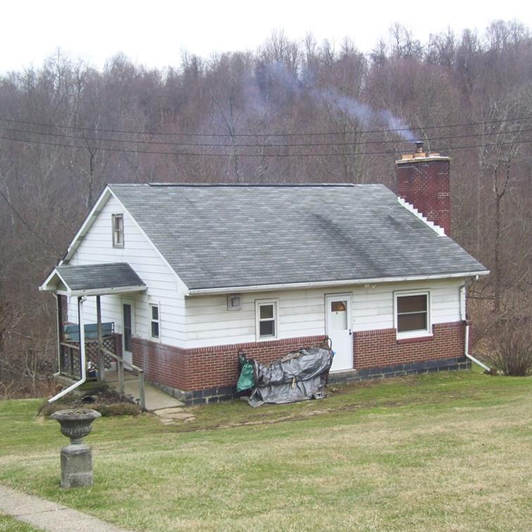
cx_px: 235
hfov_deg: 31.6
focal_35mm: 54
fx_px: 939
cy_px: 265
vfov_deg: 31.6
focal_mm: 7.6
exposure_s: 1/160
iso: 80
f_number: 3
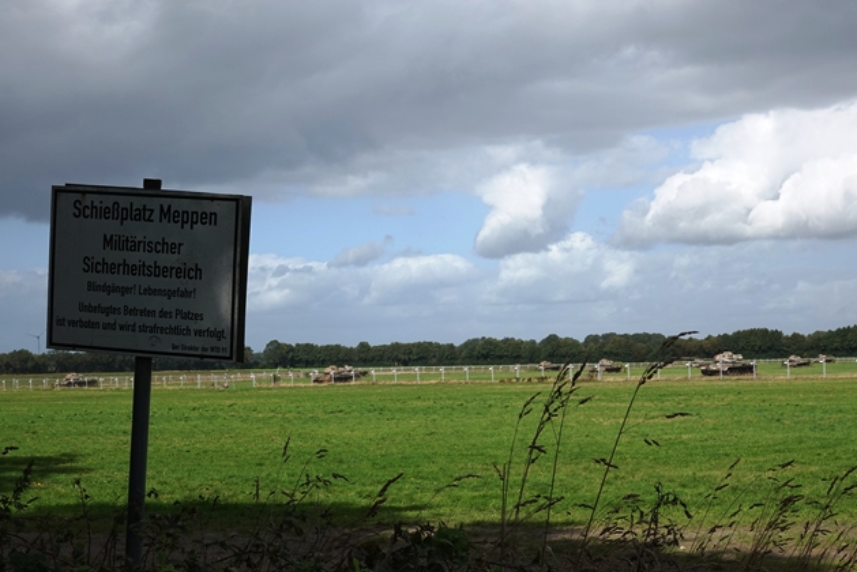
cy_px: 285
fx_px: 1405
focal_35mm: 59
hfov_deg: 33.9
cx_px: 424
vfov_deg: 23.0
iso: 100
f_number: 8
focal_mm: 21.32
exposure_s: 1/400
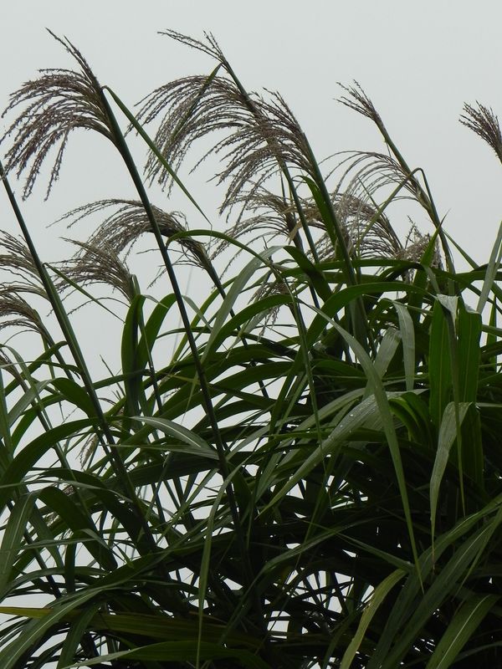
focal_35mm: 117
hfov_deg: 12.7
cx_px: 251
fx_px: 2262
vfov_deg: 16.8
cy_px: 334
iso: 160
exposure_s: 1/80
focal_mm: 20.8
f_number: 4.5
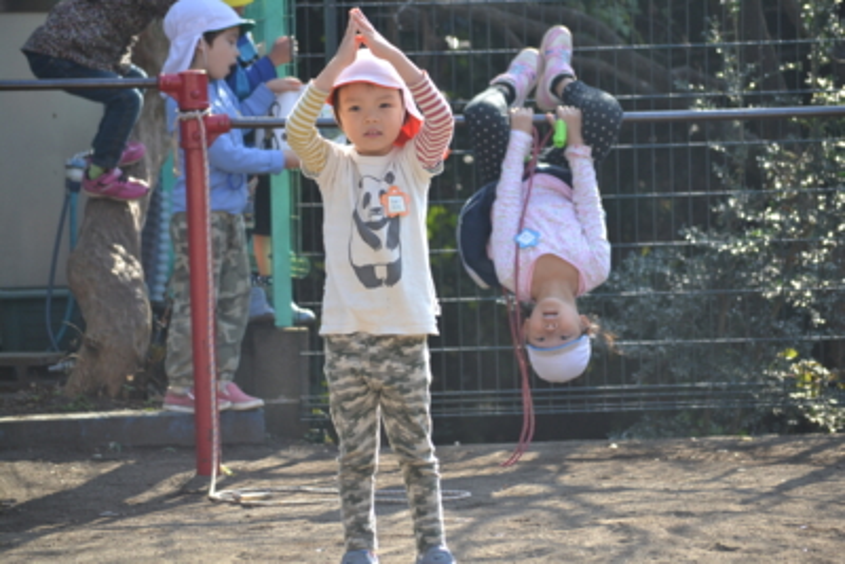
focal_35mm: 202
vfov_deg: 6.8
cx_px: 422
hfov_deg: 10.2
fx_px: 4755
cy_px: 282
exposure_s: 1/400
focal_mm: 135
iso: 400
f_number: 5
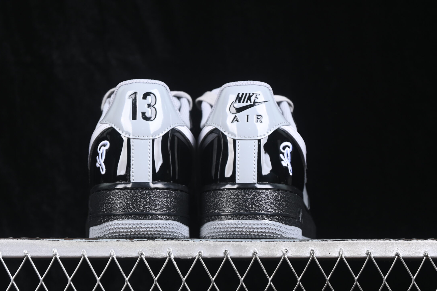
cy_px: 132
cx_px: 196
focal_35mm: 88
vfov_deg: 15.5
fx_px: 1068
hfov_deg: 23.1
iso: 160
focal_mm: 50
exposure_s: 1/60
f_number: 6.3
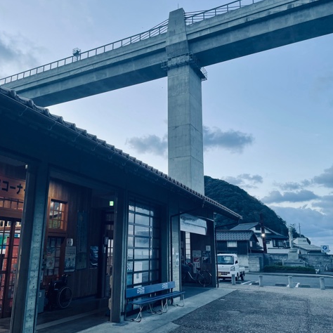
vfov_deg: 52.5
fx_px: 337
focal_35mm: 31
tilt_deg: +15.6
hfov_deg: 52.5
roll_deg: -0.5
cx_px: 152
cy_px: 166
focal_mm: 4.2
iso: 64
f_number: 1.6
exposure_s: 1/121
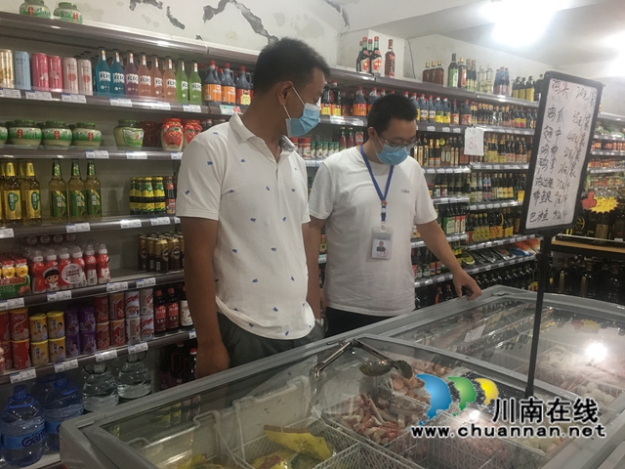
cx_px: 312
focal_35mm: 29
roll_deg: +0.0
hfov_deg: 61.7
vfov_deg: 48.2
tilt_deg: -7.6
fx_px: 524
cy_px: 234
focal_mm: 4.15
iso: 64
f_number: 2.2
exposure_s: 1/17
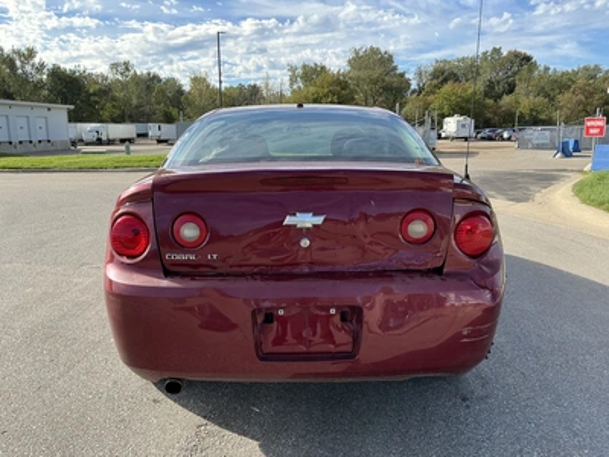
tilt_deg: -7.3
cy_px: 228
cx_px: 304
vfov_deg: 49.7
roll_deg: -0.9
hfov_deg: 63.4
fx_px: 493
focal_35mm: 28
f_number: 1.8
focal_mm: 3
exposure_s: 1/842
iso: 25
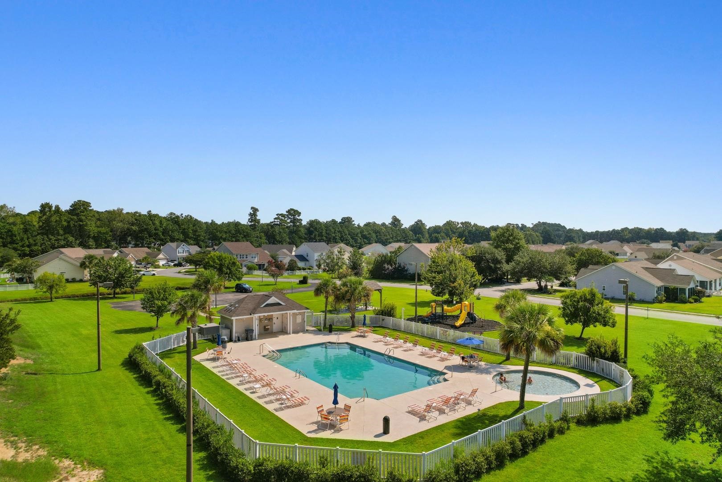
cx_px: 361
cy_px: 241
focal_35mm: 22
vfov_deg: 57.2
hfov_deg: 78.6
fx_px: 441
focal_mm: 8.38
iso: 100
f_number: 2.8
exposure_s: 1/1000
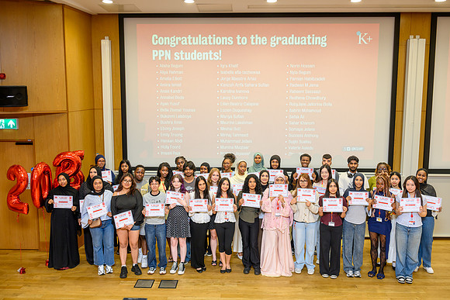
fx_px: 440
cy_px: 150
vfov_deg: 37.7
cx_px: 225
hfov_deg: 54.2
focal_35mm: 35
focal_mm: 35
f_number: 2.8
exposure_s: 1/200
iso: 1250
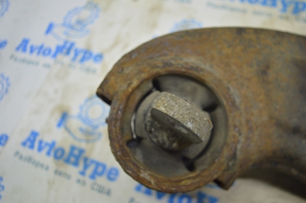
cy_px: 102
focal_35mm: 36
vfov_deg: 36.8
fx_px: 306
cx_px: 153
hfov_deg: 53.2
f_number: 4
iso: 400
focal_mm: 24
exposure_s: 1/50
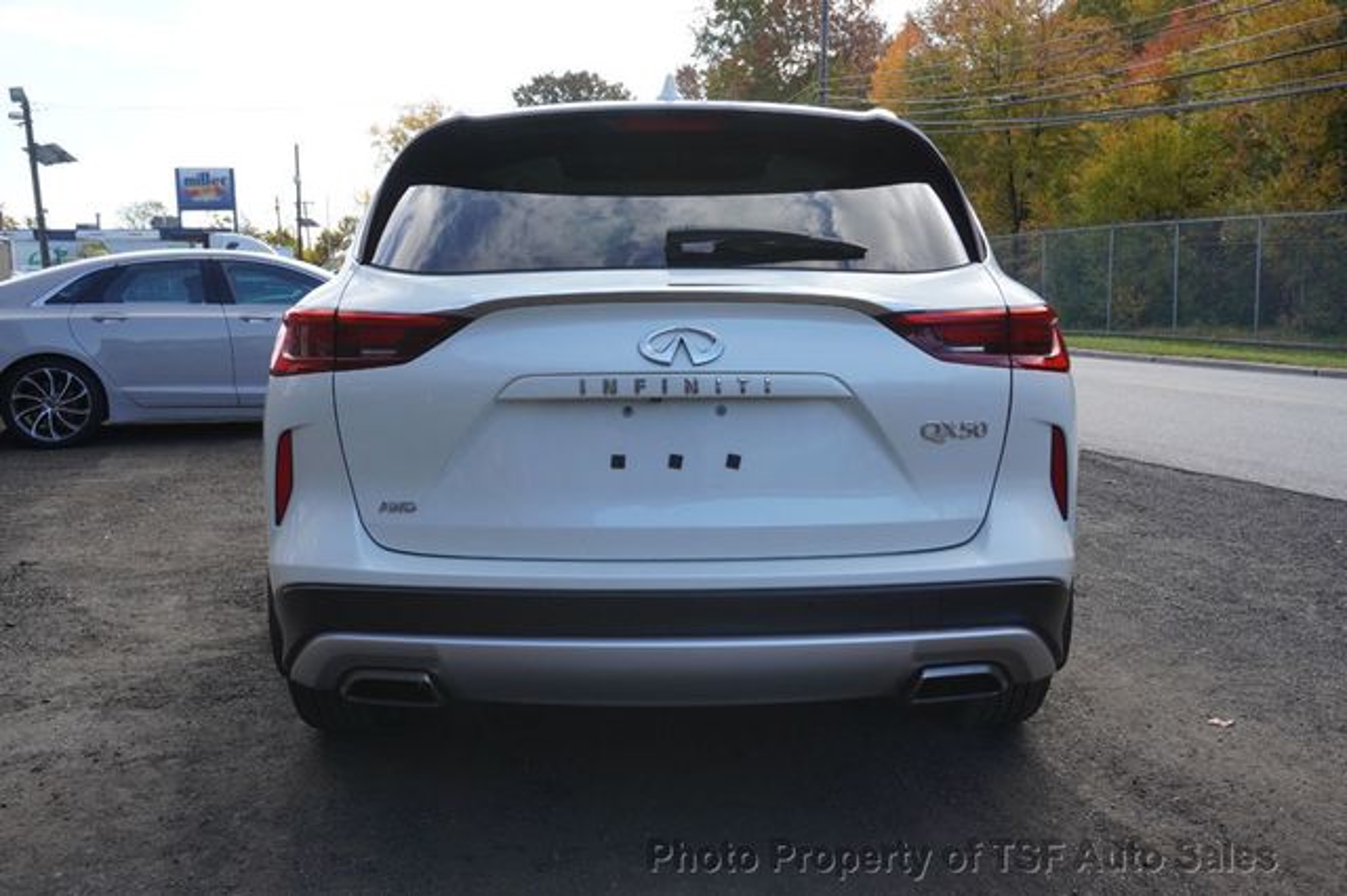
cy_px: 448
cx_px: 674
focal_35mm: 33
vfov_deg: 39.9
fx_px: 1234
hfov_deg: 57.2
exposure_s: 1/250
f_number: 9
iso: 320
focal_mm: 22
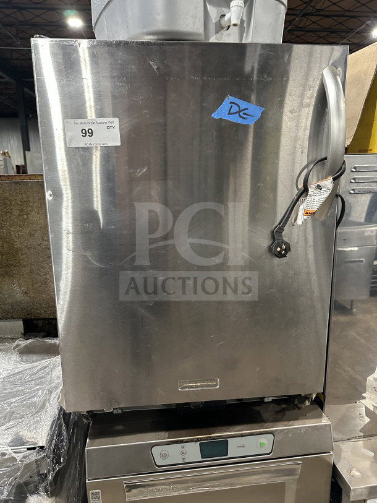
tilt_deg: -5.6
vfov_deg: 71.6
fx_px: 348
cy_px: 252
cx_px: 188
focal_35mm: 24
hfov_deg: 56.8
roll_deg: +2.1
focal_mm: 6.86
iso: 400
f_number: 1.78
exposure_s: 1/60
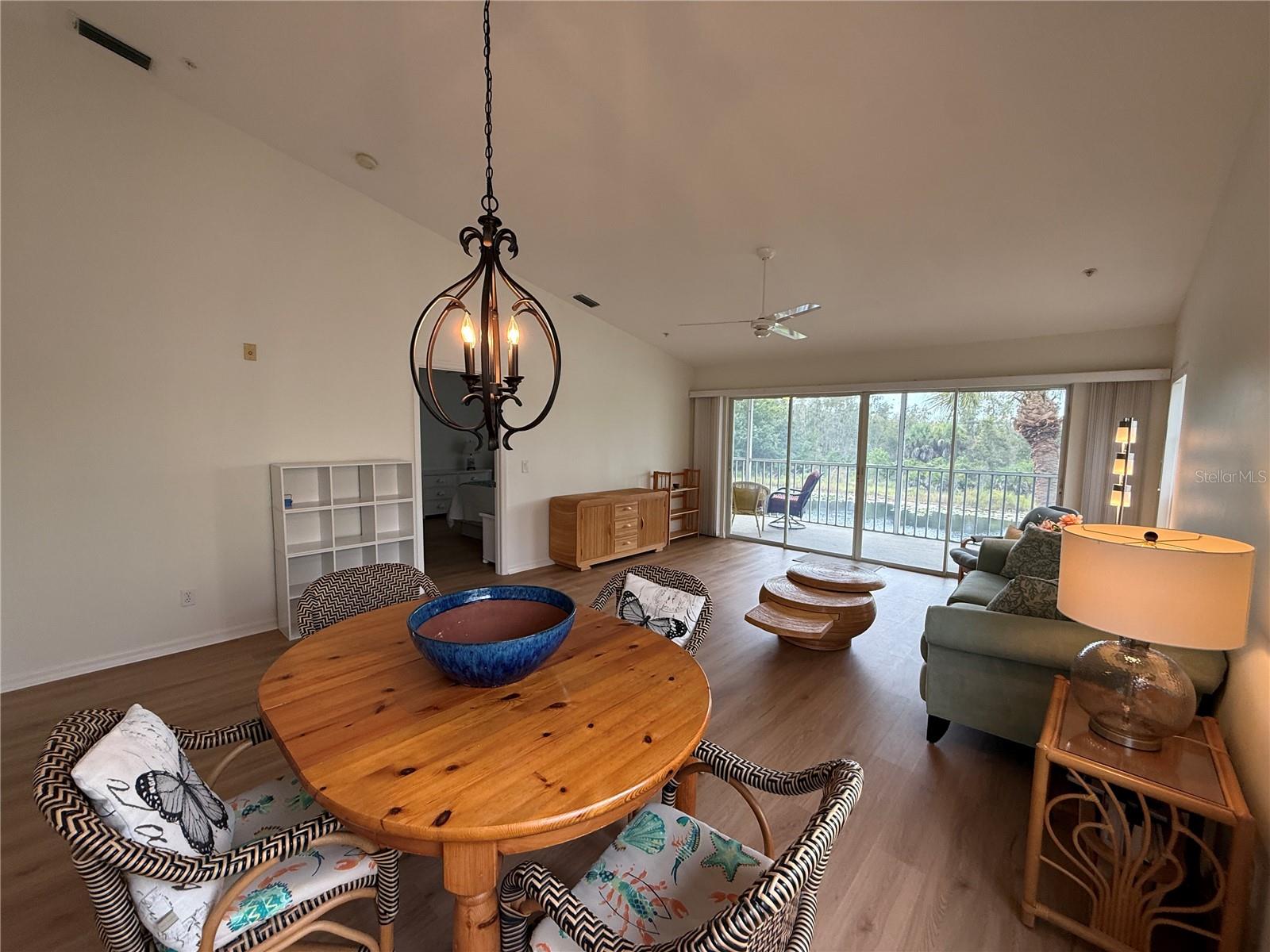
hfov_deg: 102.1
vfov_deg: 85.7
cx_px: 635
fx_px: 514
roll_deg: +0.2
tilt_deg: -4.7
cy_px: 476
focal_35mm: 14
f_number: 2.2
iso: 125
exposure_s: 1/120
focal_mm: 2.22
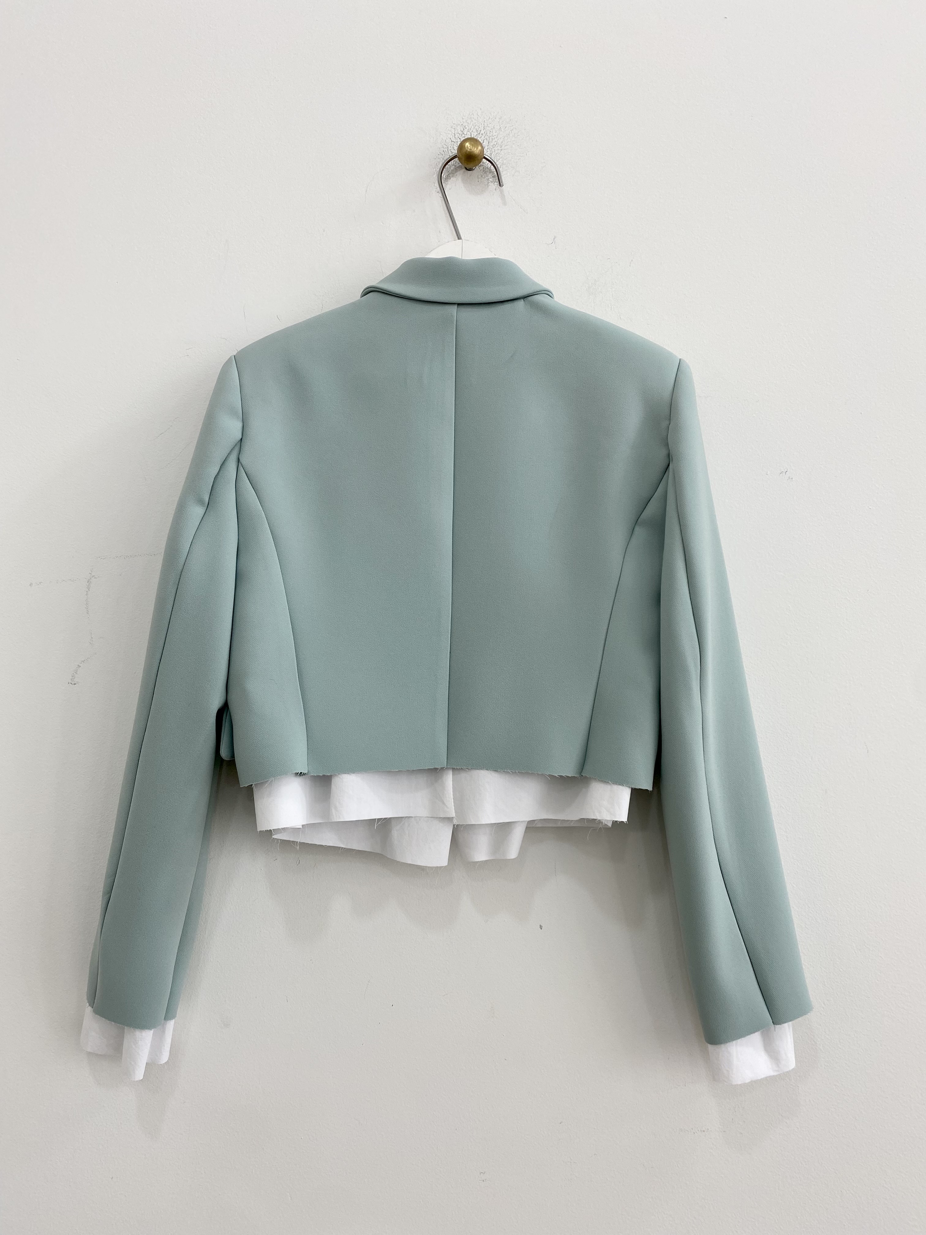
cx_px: 463
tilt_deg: +3.3
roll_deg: -1.6
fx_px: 927
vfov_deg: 67.3
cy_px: 618
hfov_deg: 53.1
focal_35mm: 26
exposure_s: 1/120
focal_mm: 4.25
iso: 40
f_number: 1.8
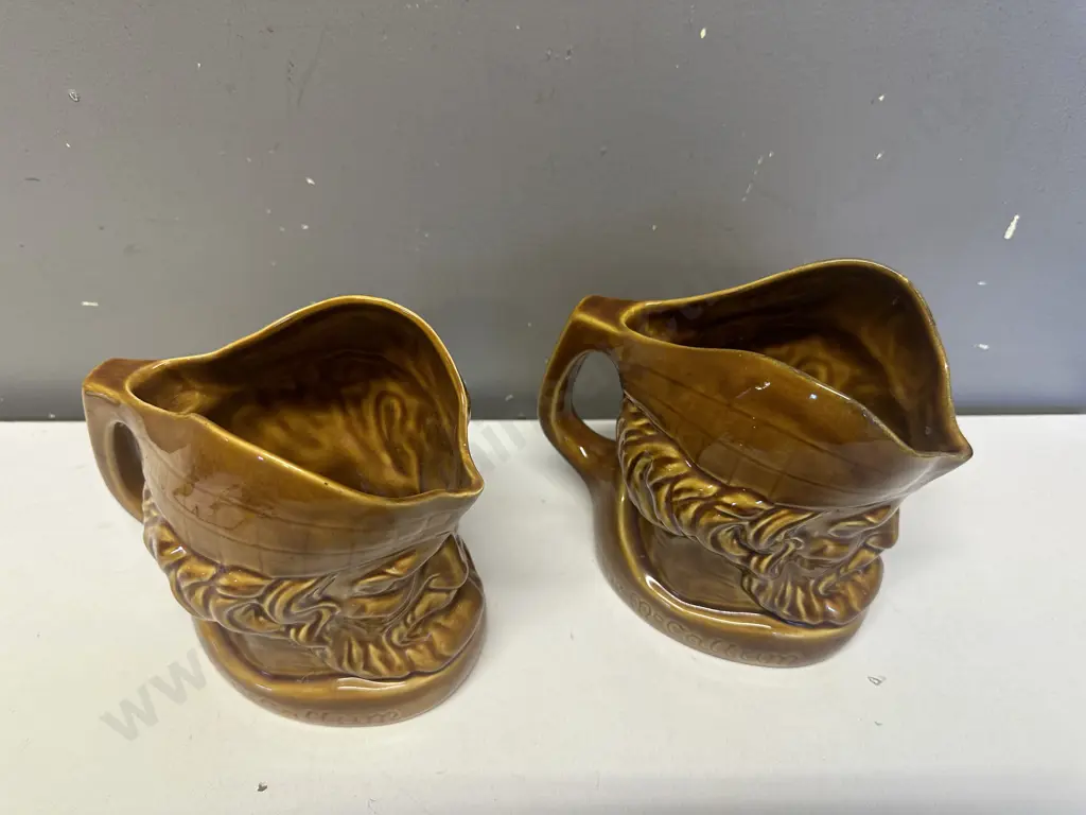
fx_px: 753
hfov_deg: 71.6
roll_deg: -0.2
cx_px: 543
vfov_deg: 56.8
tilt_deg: -41.9
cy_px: 408
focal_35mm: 24
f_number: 1.78
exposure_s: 1/100
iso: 160
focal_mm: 6.86
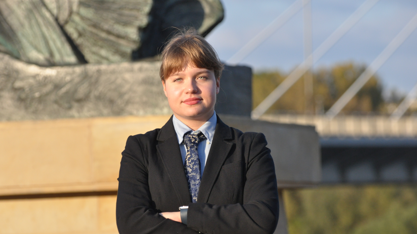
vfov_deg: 5.3
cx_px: 208
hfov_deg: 9.4
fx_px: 2527
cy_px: 130
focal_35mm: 229
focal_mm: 145
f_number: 4.8
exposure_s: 1/3200
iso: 800
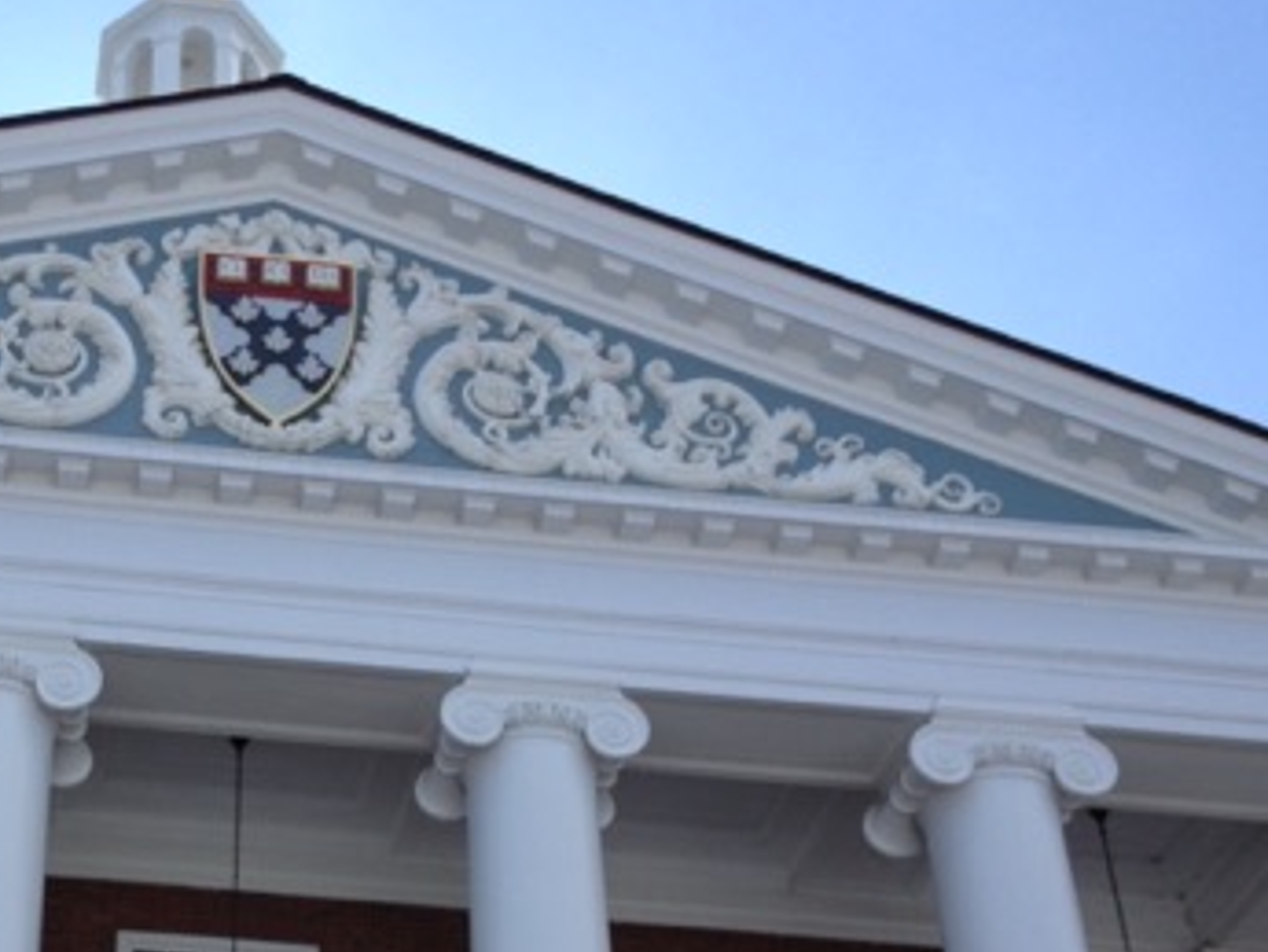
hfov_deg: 26.8
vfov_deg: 20.2
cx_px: 232
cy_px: 924
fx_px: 2602
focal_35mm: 71
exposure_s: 1/1151
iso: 50
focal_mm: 4.28
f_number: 2.4
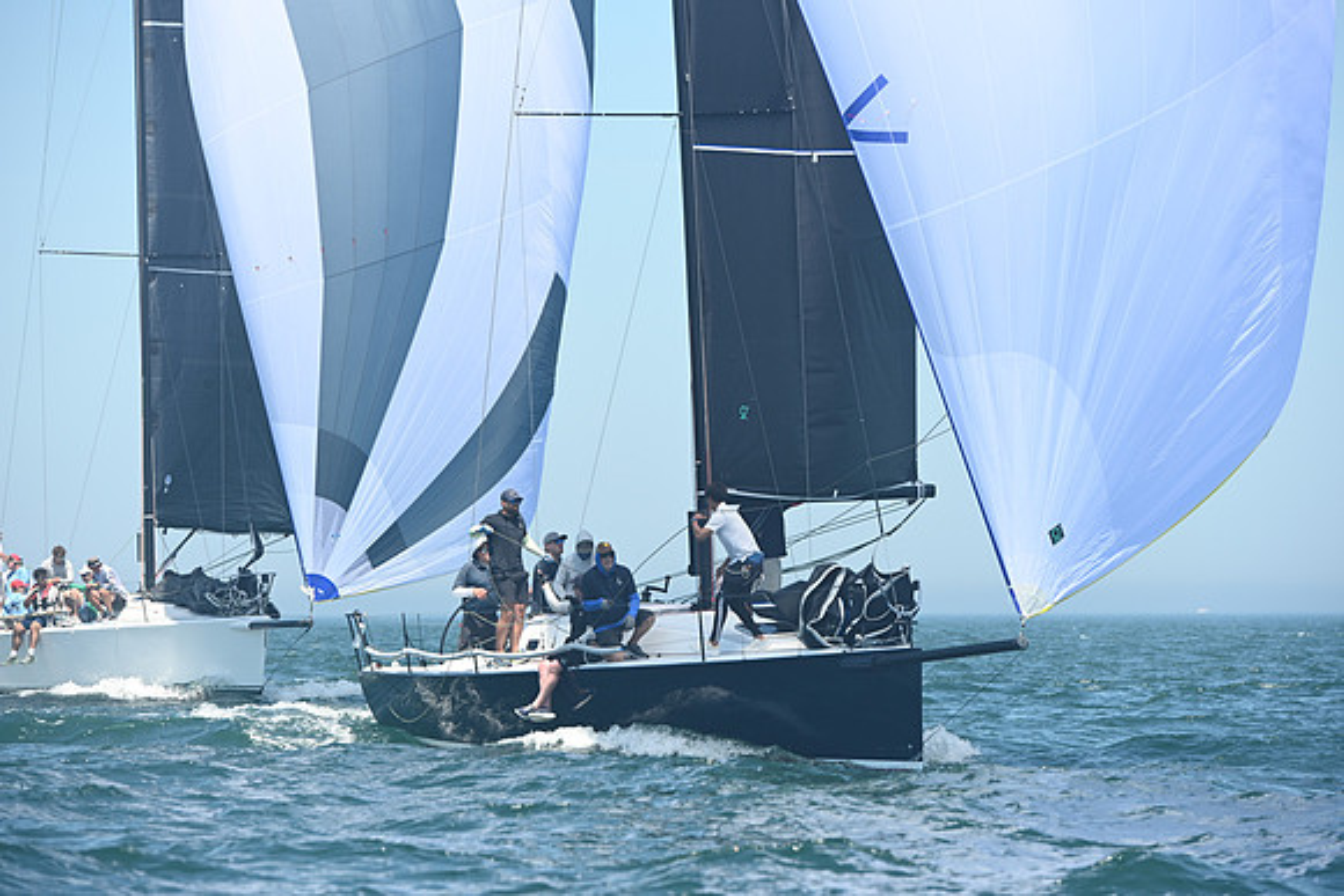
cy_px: 448
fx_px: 6535
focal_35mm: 175
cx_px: 672
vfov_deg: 7.9
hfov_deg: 11.7
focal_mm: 175
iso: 320
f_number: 6.3
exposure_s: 1/1000
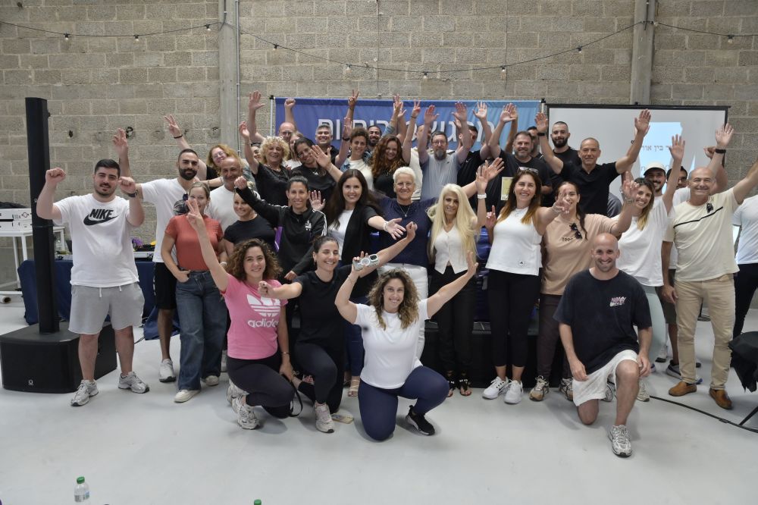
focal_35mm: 24
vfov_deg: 53.1
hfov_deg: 73.8
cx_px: 379
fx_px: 505
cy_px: 252
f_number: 8
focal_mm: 24
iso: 1600
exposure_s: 1/160
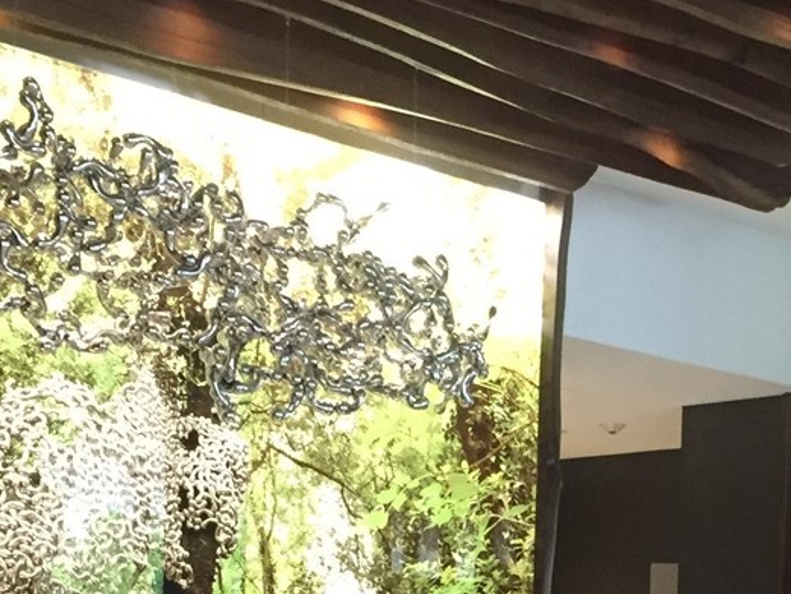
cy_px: 708
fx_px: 2034
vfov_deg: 16.0
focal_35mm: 89
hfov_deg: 21.4
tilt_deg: -0.2
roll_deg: -2.6
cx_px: 741
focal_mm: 4.15
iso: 250
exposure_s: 1/20
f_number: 2.2
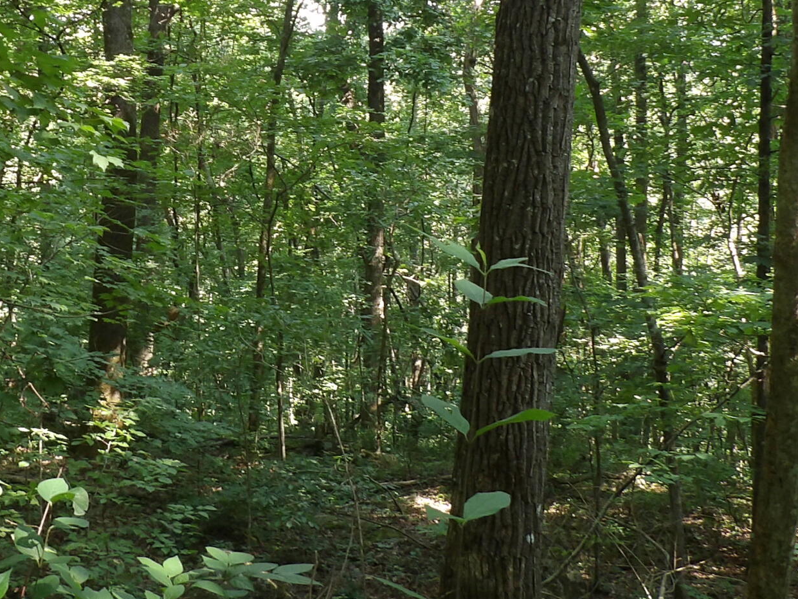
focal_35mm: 58
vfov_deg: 24.8
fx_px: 1337
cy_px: 116
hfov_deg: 32.8
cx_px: 231
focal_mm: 4.3
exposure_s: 1/33
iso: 140
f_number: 3.2
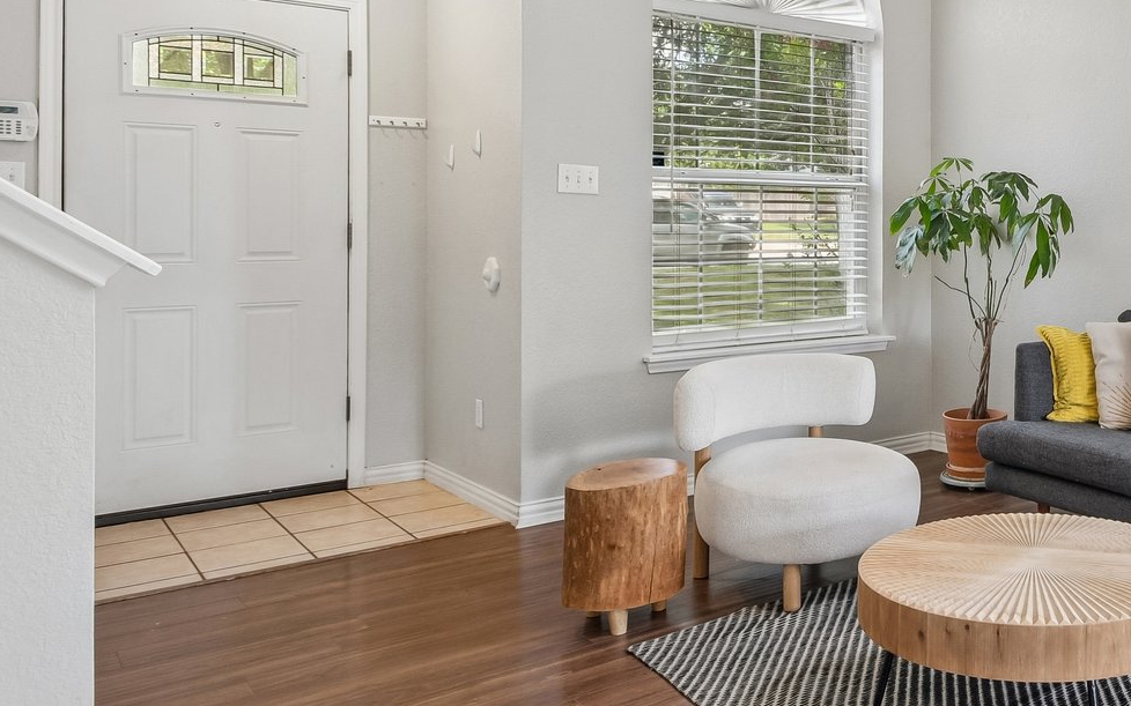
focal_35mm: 32
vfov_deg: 38.6
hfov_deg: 53.2
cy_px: 192
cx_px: 993
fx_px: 986
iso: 400
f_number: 8
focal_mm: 10
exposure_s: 1/8
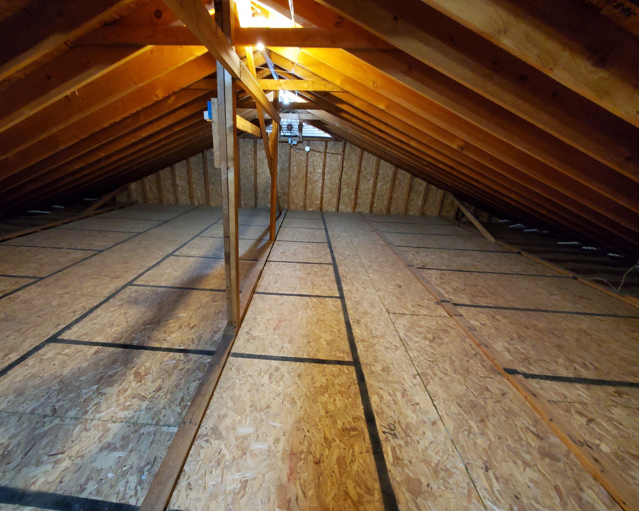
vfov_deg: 88.0
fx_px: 265
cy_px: 264
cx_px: 290
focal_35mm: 14
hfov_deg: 100.4
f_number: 2.2
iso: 1000
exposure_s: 1/20
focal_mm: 1.8
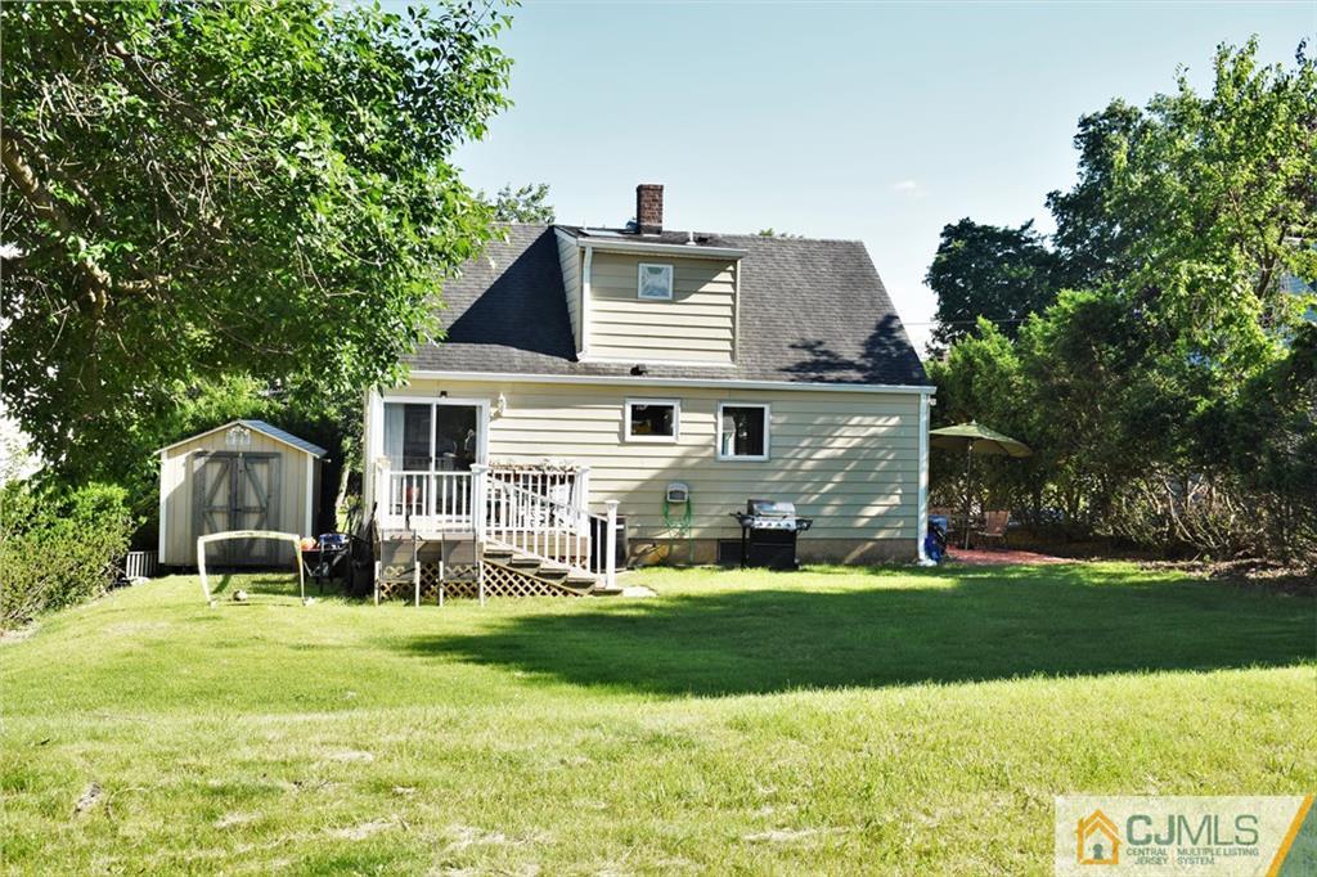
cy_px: 438
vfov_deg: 36.8
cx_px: 658
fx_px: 1317
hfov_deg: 53.1
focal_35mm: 36
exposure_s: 1/320
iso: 200
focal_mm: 24
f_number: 9
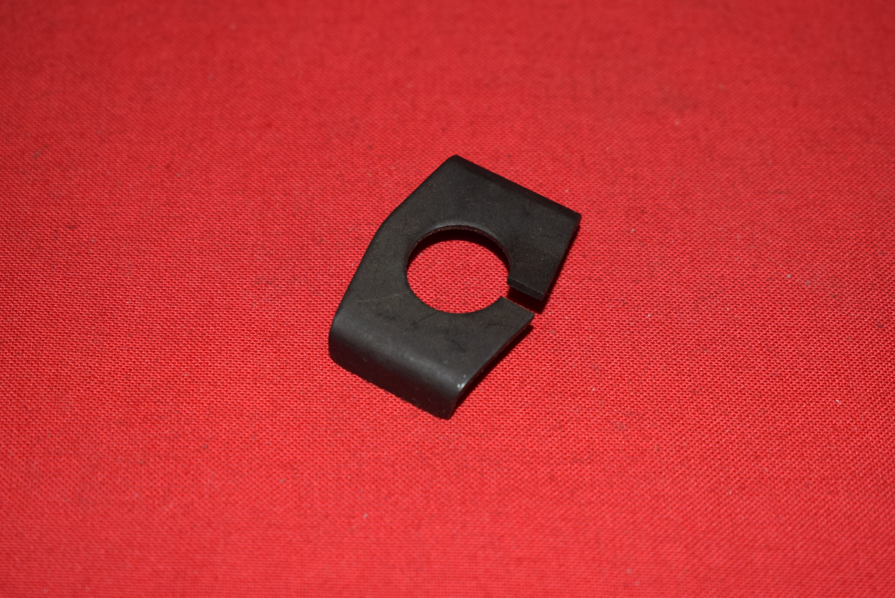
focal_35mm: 82
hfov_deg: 24.6
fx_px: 2053
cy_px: 299
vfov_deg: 16.6
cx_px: 448
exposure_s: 1/200
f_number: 5.6
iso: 400
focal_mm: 55
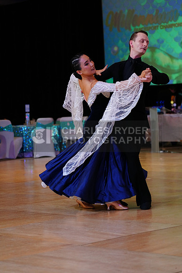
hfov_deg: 13.0
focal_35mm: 105
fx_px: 796
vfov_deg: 19.5
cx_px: 91
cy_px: 136
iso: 2500
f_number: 4
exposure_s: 1/400
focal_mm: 105
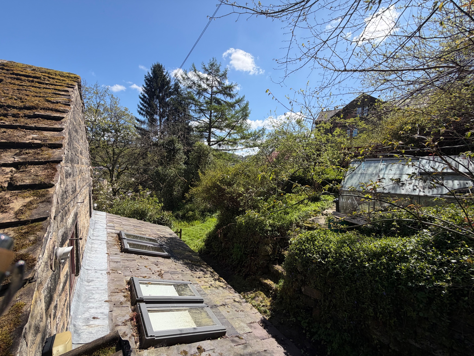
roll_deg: -0.5
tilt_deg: -3.9
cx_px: 237
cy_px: 178
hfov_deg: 102.1
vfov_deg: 85.7
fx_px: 192
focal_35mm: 14
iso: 25
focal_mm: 2.22
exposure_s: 1/770
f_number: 2.2
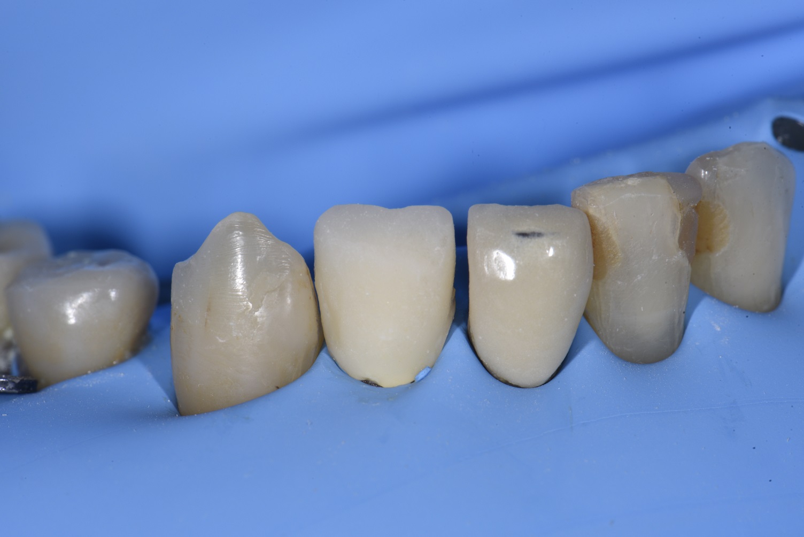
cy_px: 268
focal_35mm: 105
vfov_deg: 13.1
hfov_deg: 19.4
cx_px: 402
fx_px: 2346
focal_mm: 105
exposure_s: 1/200
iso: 200
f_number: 32
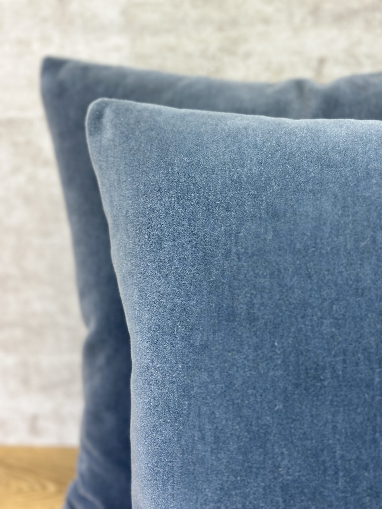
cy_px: 254
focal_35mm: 48
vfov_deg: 39.7
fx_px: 706
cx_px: 191
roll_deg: +2.4
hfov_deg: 30.3
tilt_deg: -17.6
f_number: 1.78
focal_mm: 6.86
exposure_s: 1/120
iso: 125
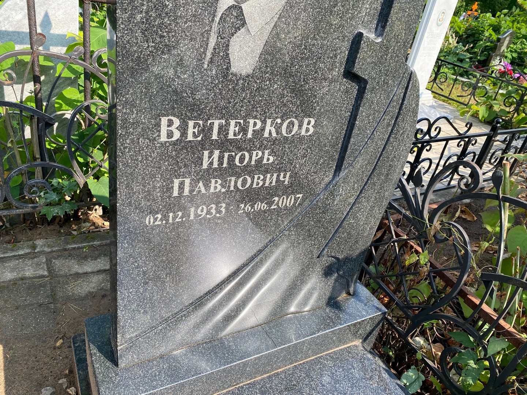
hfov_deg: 67.3
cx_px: 264
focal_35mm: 26
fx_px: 396
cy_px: 198
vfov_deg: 53.1
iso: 32
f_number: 1.8
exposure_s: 1/767
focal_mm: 4.25
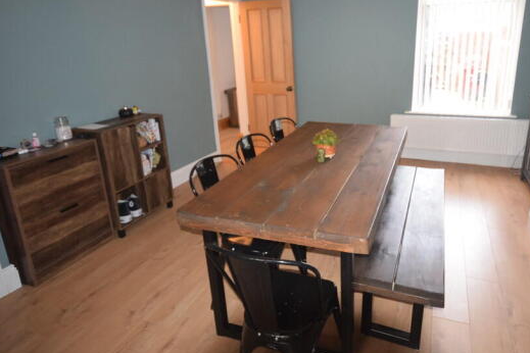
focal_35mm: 25
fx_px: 363
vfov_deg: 51.6
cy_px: 140
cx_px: 318
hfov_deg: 71.6
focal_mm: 13
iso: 1800
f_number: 4.5
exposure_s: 1/60
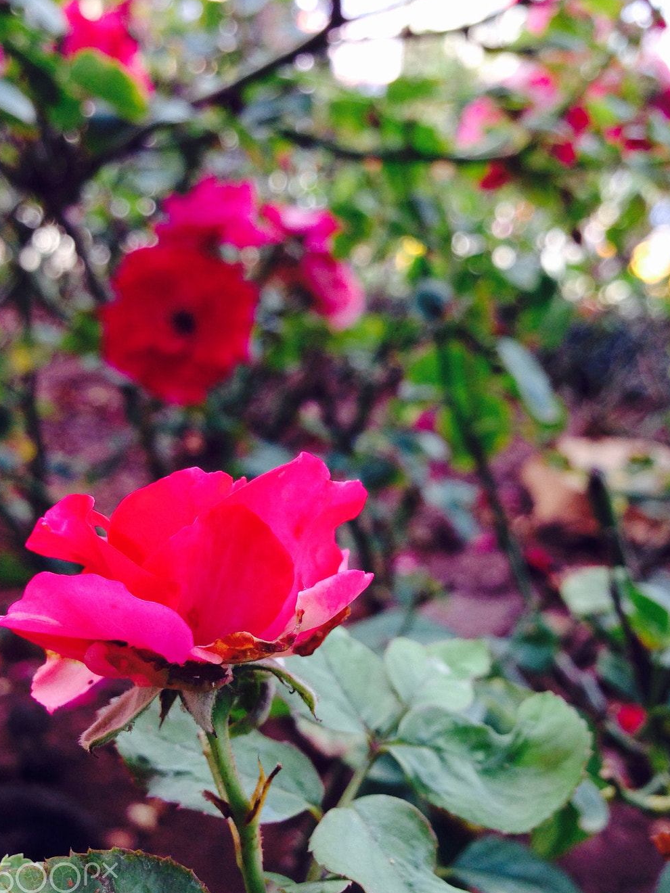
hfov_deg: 35.9
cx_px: 356
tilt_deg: -9.2
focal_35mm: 40
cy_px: 426
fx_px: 1032
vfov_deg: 46.8
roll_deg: -1.3
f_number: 2.4
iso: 50
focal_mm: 4.12
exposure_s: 1/129
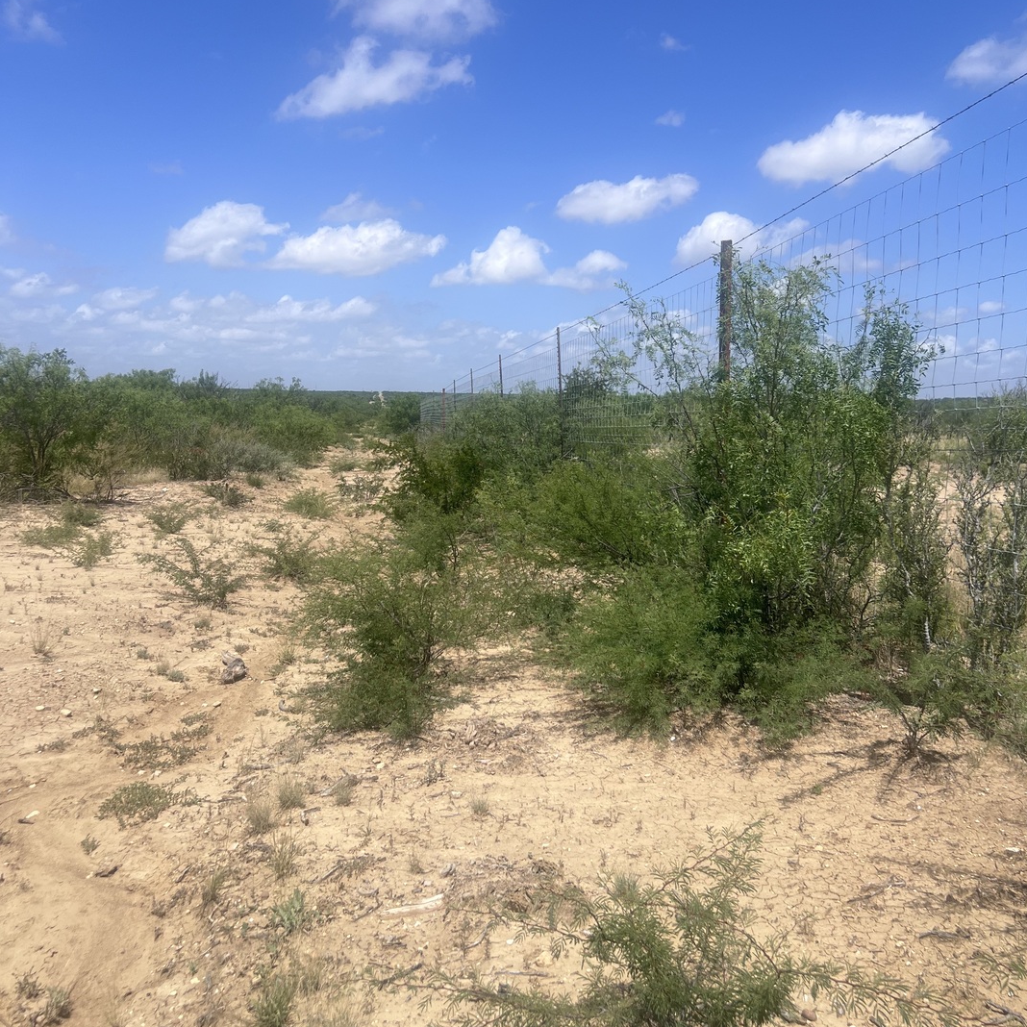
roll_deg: -0.6
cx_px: 518
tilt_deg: -5.6
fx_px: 1041
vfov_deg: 52.5
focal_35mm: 31
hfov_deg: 52.5
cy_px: 480
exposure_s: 1/4274
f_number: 1.5
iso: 50
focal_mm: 5.7
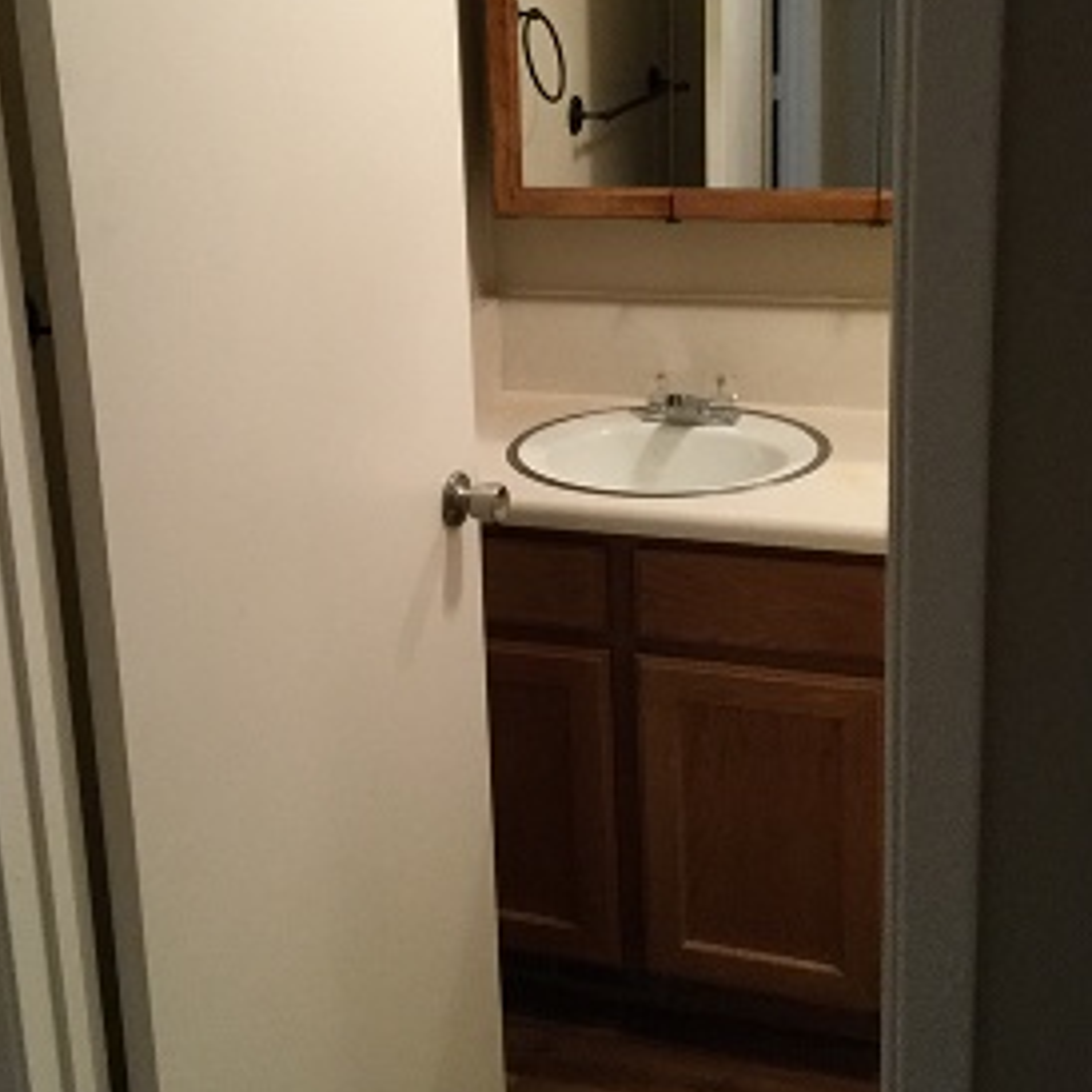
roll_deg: +1.5
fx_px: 1713
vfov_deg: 35.1
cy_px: 403
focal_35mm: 48
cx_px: 478
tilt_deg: -15.0
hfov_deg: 35.3
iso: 200
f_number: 2.4
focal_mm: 3.3
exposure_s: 1/30
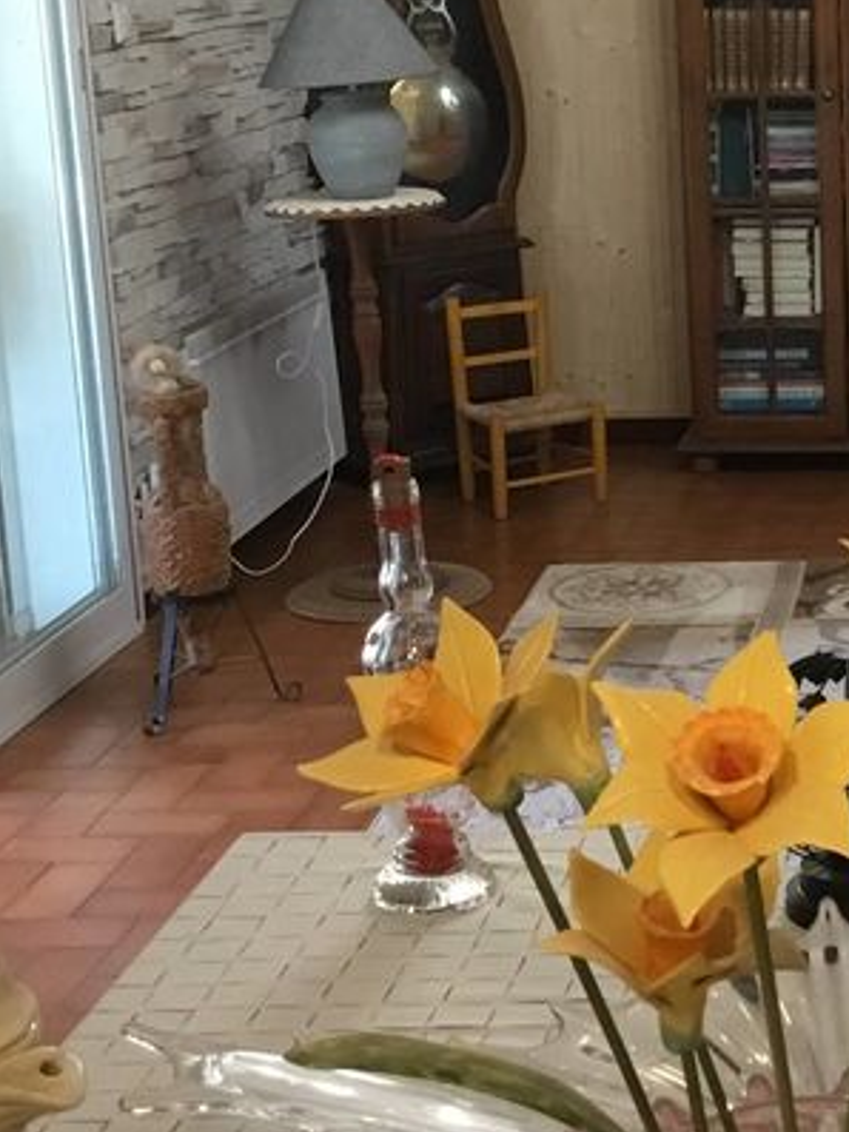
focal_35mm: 78
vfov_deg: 24.9
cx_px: 1009
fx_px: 2549
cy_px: 402
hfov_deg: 18.0
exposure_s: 1/33
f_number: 2.4
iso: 160
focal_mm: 3.3
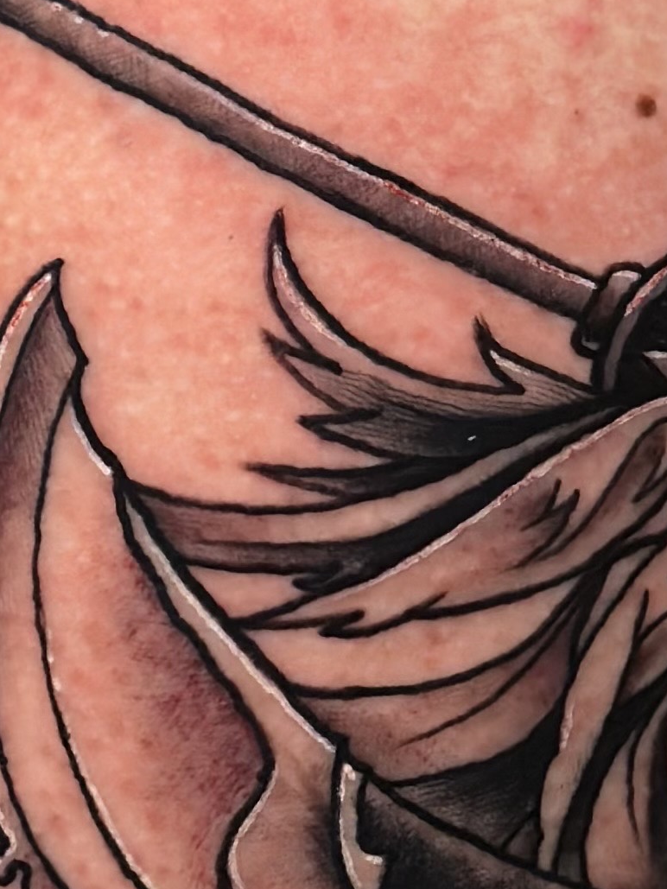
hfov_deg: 7.9
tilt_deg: -20.6
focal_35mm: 188
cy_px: 563
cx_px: 338
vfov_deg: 10.5
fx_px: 4829
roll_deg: +1.5
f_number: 1.78
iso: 320
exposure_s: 1/57
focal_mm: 6.86
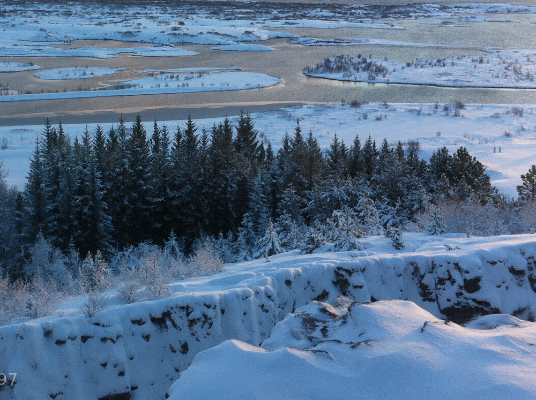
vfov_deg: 25.7
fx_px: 866
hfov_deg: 34.0
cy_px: 101
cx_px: 166
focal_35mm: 56
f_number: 2.8
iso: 80
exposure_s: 1/171
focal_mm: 3.85
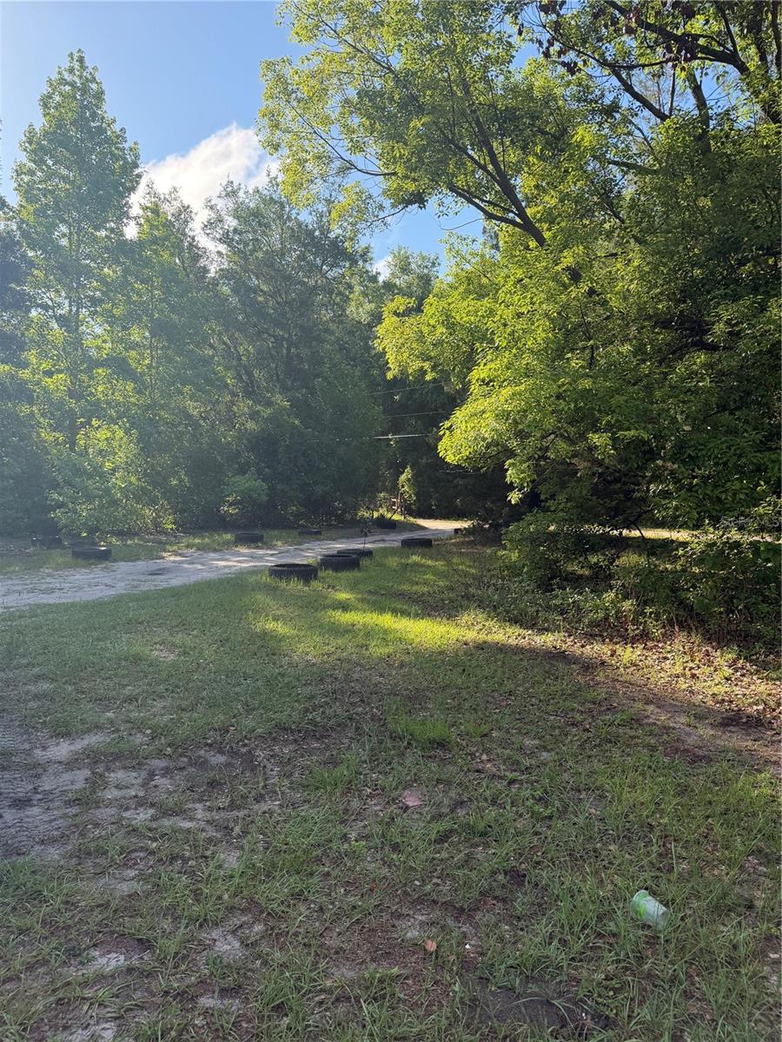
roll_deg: -0.5
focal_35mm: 24
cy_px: 521
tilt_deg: -2.8
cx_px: 391
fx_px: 723
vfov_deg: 71.6
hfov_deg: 56.8
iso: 100
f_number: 1.78
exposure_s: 1/1464
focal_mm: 6.76
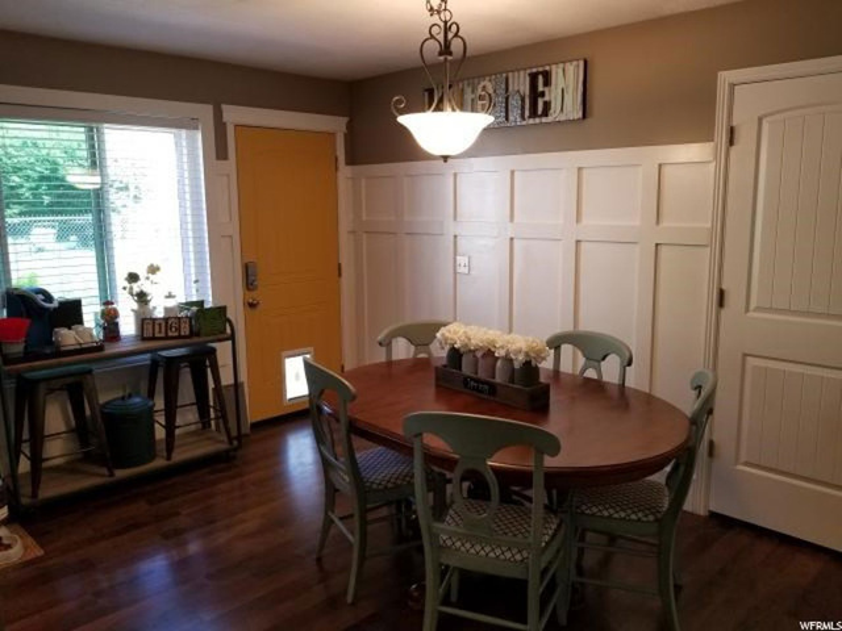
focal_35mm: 26
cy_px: 316
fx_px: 632
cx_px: 421
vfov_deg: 53.1
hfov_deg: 67.3
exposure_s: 1/60
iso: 80
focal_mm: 4.25
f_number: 1.7
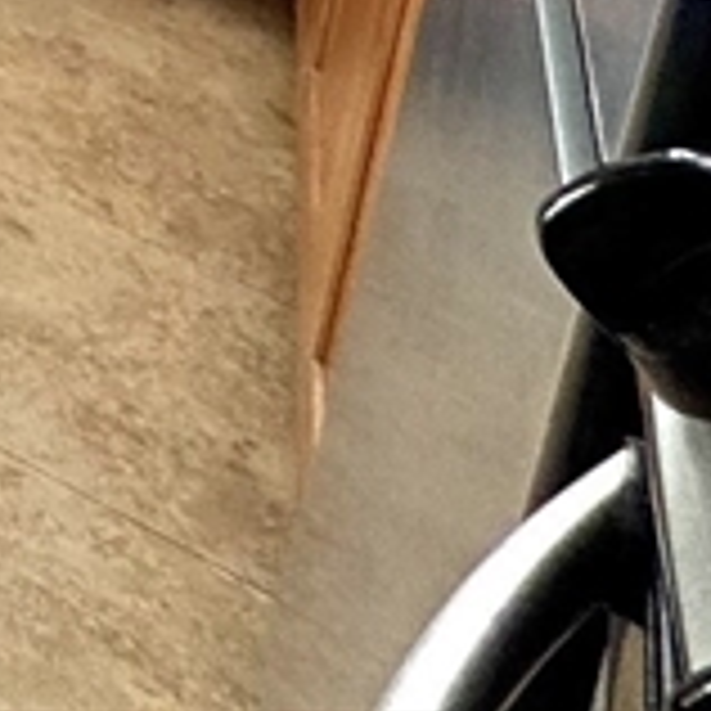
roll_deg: -1.1
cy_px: -1012
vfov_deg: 14.3
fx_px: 1859
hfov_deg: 12.0
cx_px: -1350
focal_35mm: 80
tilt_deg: -10.6
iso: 40
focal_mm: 2.22
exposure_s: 1/209
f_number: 2.2
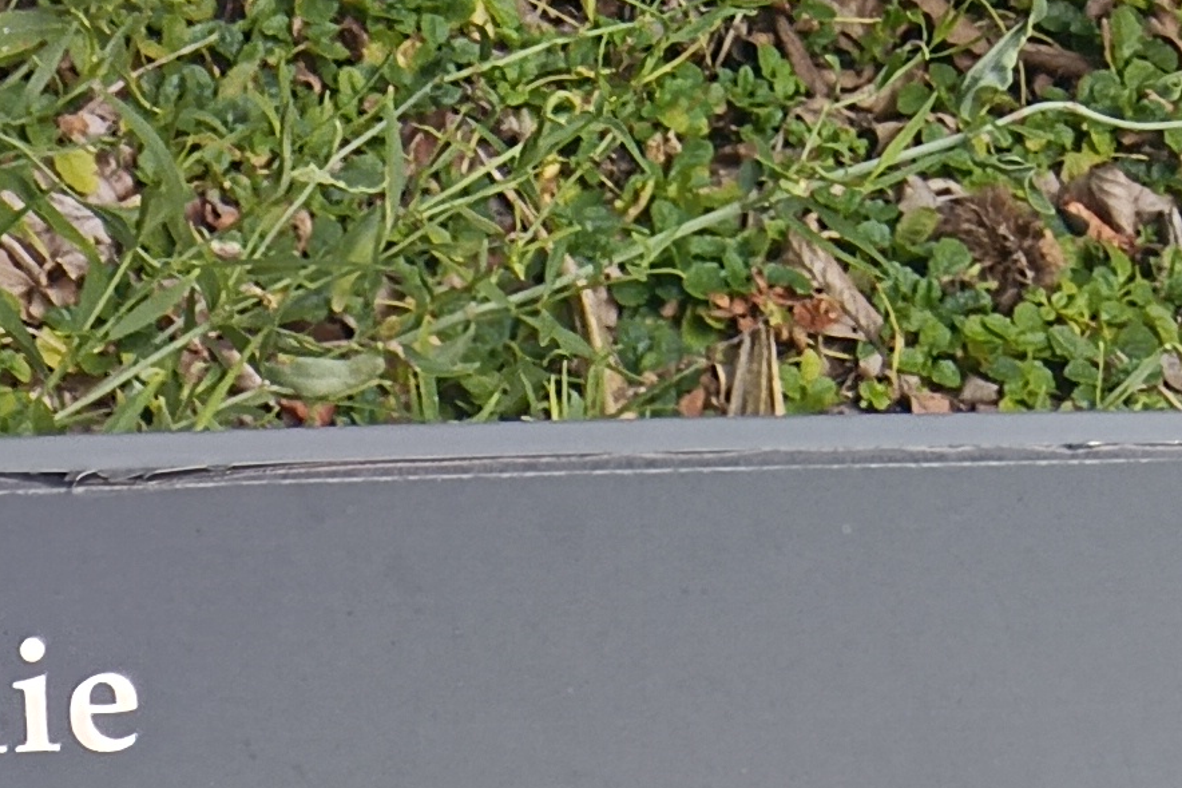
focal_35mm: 125
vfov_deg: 9.8
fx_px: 4103
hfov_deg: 14.5
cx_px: -904
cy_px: 1824
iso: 97
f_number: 1.8
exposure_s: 1/100
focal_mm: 3.96
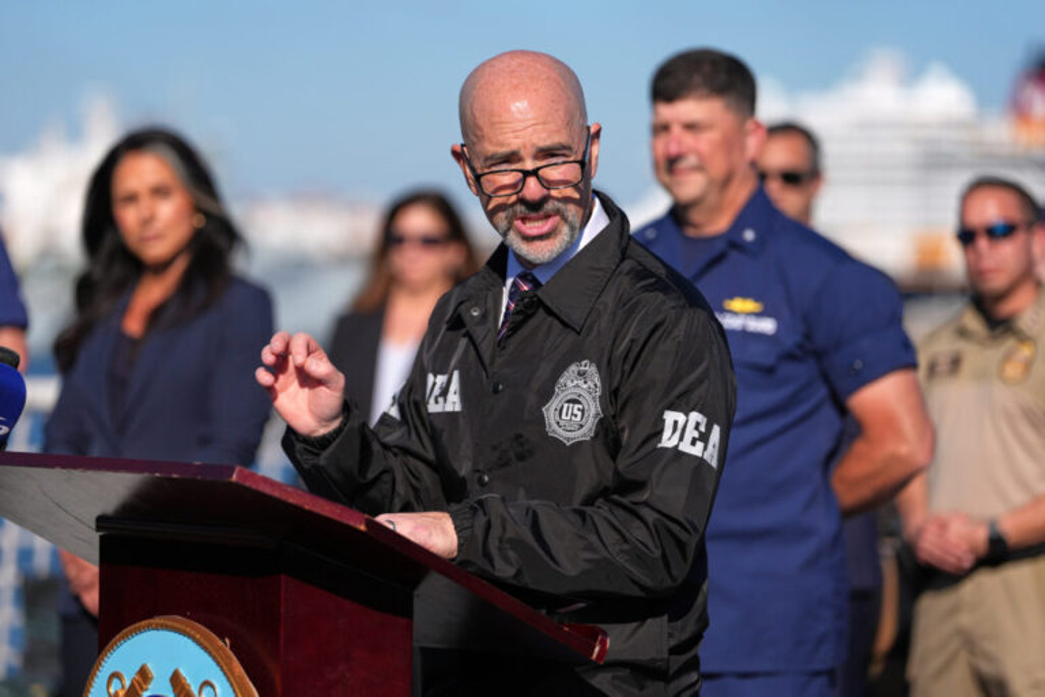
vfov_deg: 9.7
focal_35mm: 141
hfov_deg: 14.6
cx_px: 522
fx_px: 4093
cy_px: 348
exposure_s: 1/16000
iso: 250
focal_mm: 141
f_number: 2.8
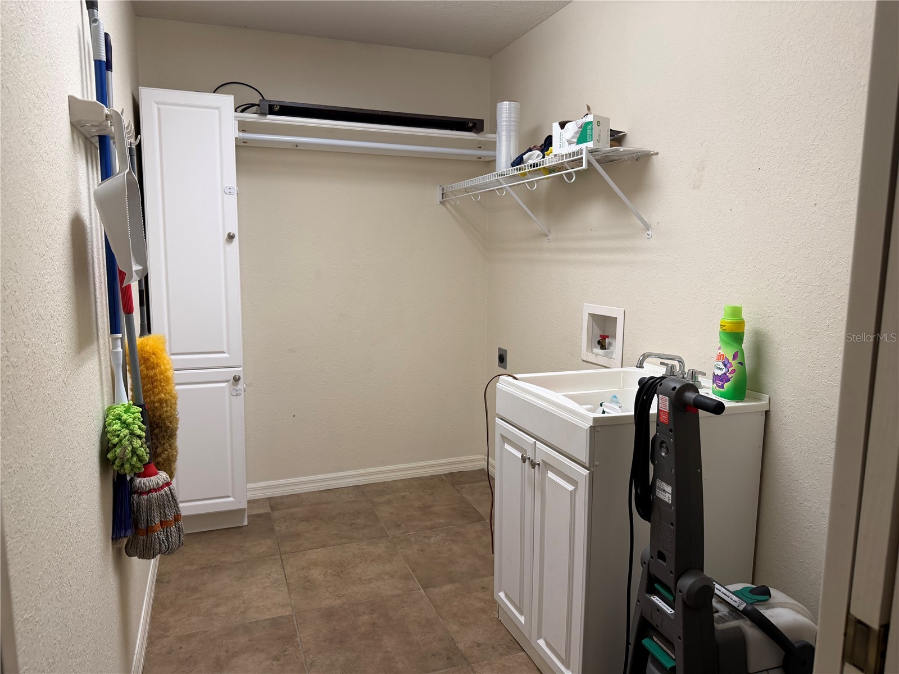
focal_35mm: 24
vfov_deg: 56.8
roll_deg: +0.4
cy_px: 337
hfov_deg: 71.6
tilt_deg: -7.4
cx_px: 450
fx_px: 623
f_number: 1.78
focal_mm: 6.76
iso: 160
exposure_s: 1/120
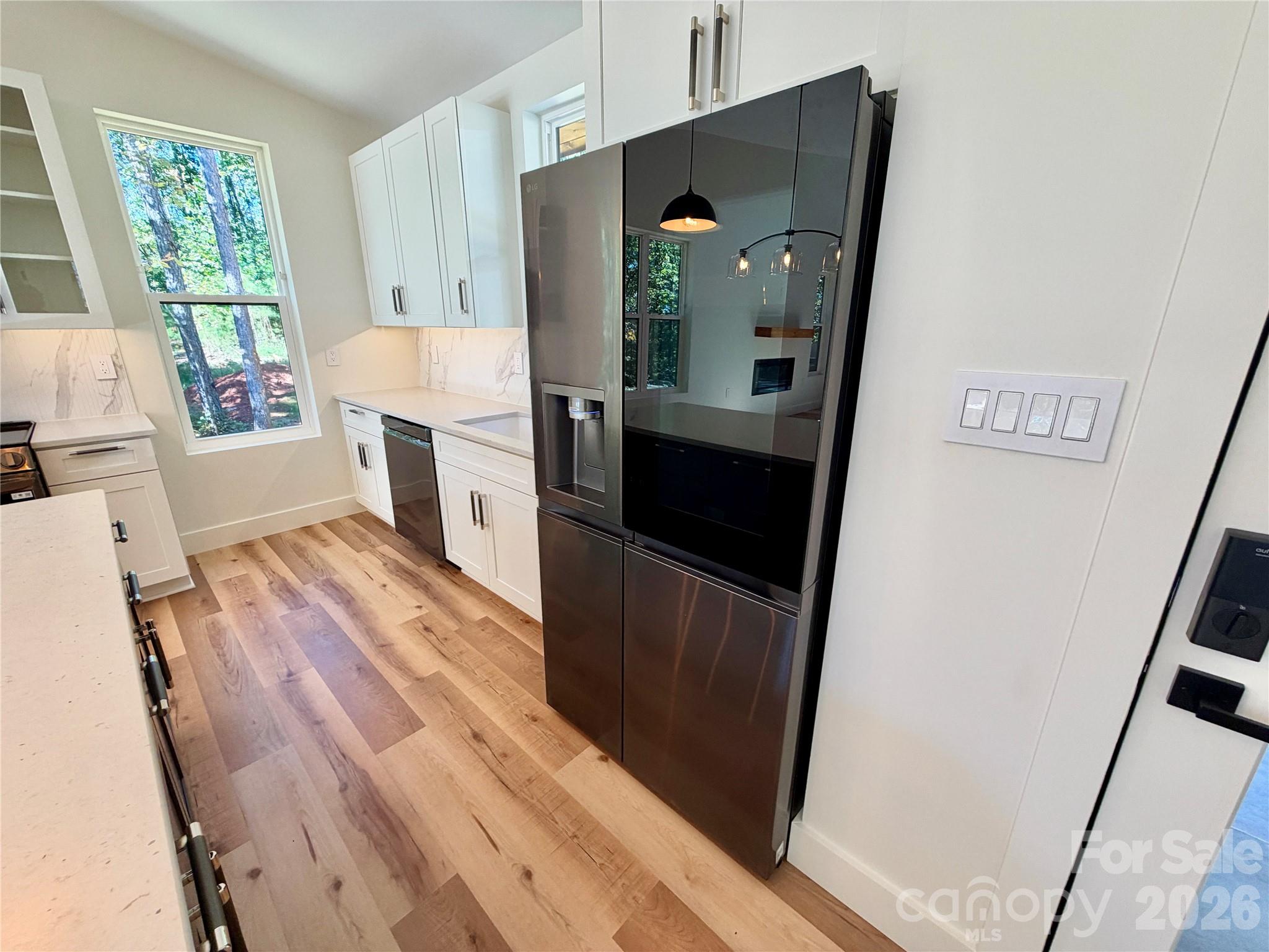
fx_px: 513
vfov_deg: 85.7
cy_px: 476
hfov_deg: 102.1
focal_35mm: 14
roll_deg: -1.2
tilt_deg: -17.8
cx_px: 634
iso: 125
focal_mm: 2.22
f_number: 2.2
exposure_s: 1/120
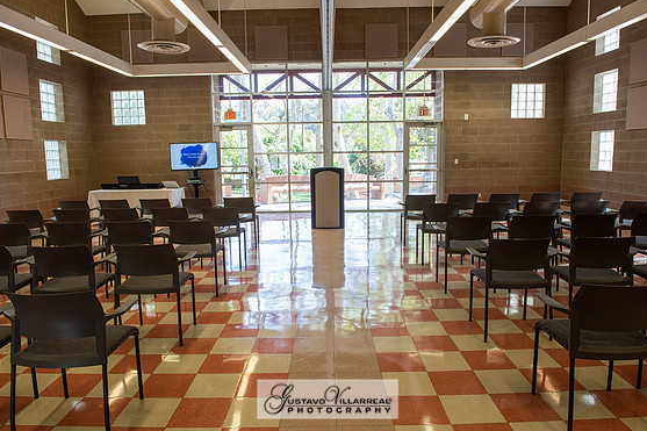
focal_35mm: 25
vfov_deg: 51.3
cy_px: 219
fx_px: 449
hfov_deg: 71.5
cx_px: 328
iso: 1600
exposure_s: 1/100
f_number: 7.1
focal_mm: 24
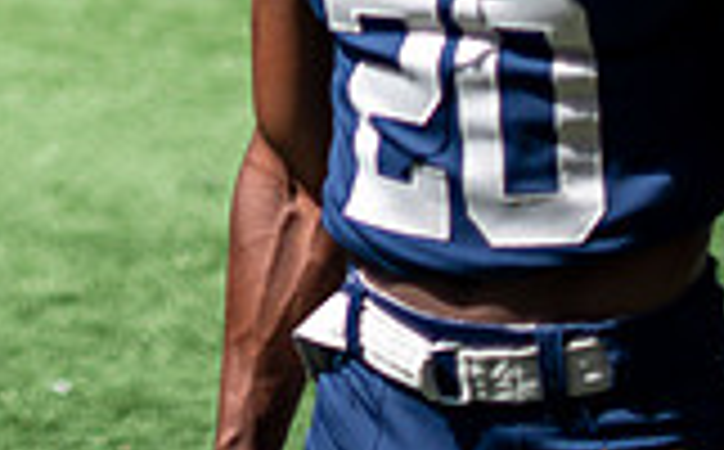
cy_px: -358
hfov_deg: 11.1
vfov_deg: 6.9
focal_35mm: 184
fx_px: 3624
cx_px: -292
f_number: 1.4
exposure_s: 1/3200
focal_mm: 50
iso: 64
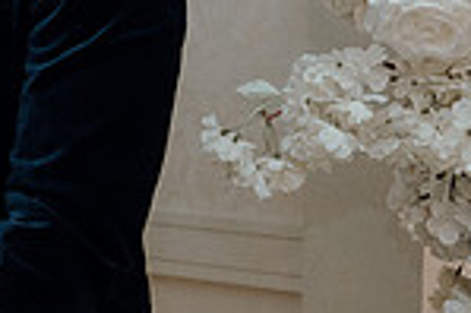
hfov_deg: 10.8
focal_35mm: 183
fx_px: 2392
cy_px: 153
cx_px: -237
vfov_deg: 7.5
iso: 2500
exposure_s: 1/160
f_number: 3.5
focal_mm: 47
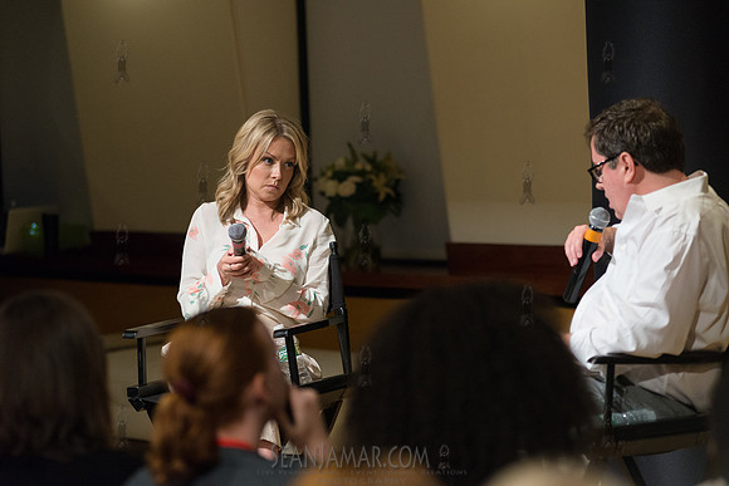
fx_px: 2532
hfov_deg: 16.4
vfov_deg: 11.0
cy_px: 243
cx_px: 364
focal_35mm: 125
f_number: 4
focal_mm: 125
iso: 2500
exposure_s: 1/400
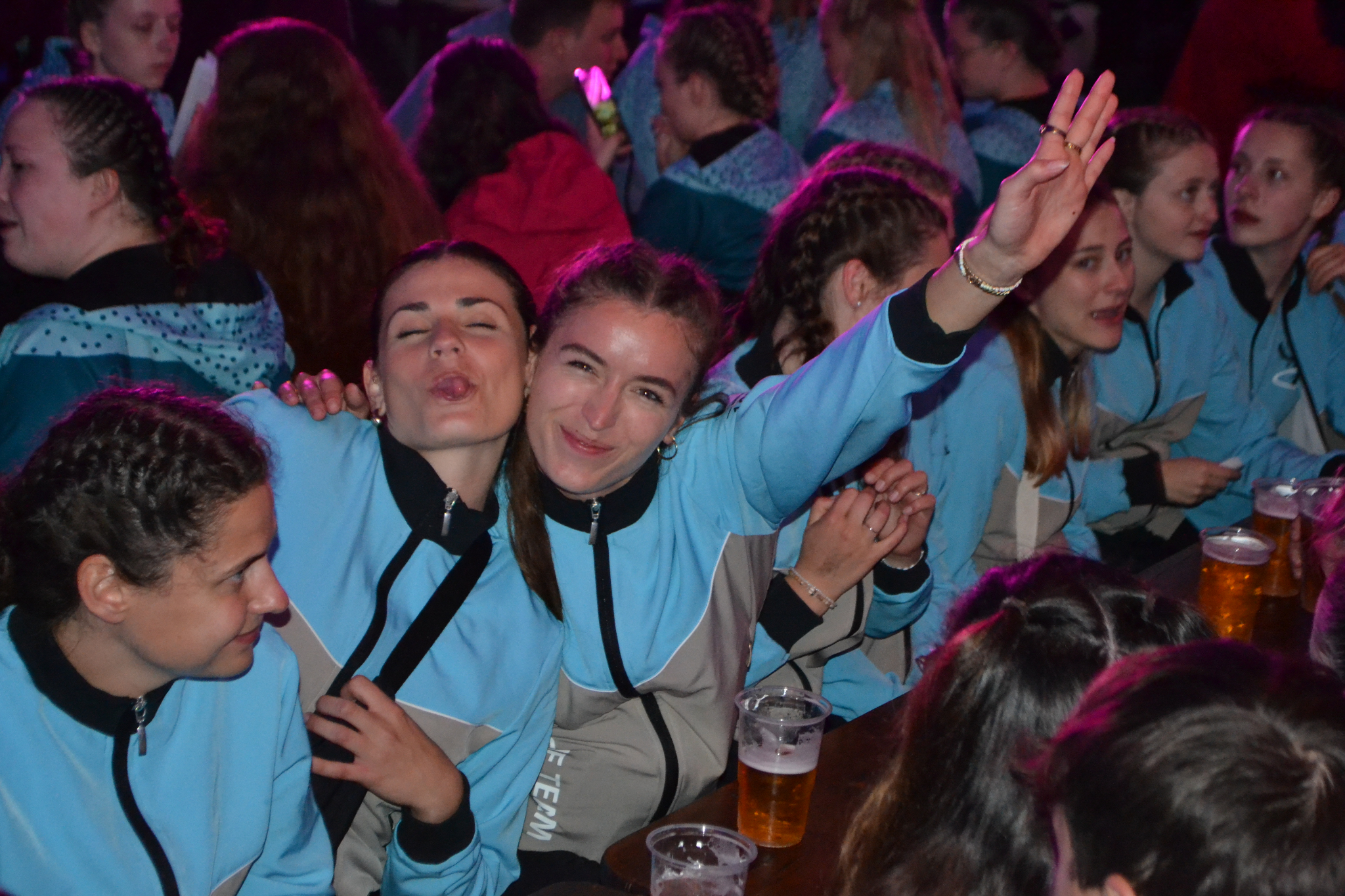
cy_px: 448
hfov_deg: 26.0
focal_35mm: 78
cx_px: 672
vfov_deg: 17.5
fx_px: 2914
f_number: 5.6
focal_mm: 52
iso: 3200
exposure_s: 1/60
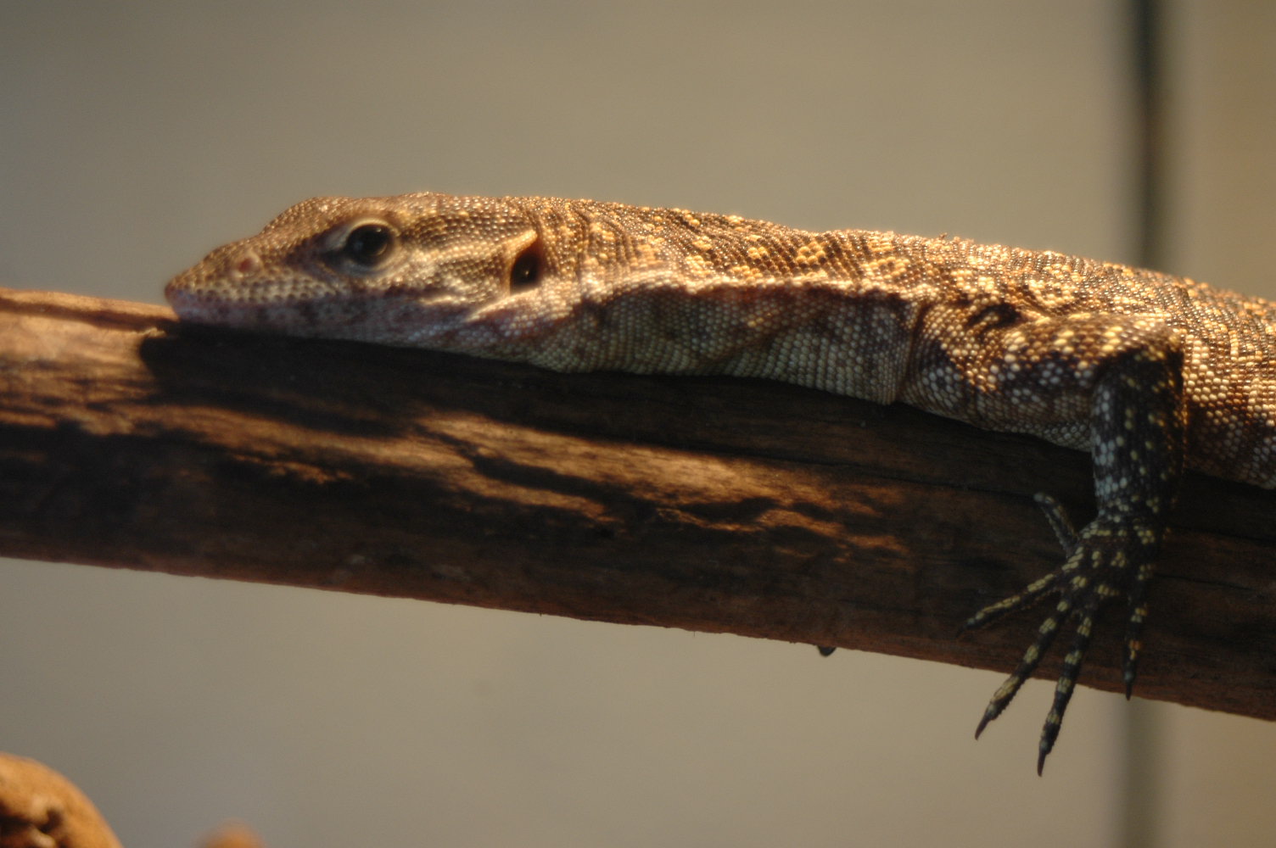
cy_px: 424
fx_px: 4250
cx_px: 638
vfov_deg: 11.4
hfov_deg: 17.1
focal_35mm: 120
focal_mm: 80
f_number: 5.6
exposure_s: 1/50
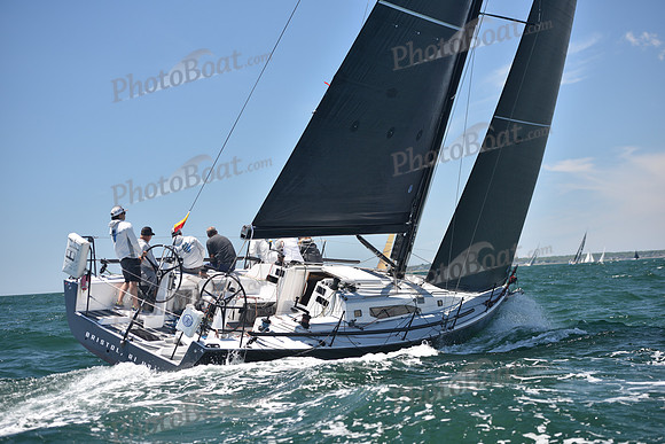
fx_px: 1293
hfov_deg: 28.8
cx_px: 332
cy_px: 222
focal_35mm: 70
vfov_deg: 19.5
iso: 200
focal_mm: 70
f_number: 3.2
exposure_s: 1/1000
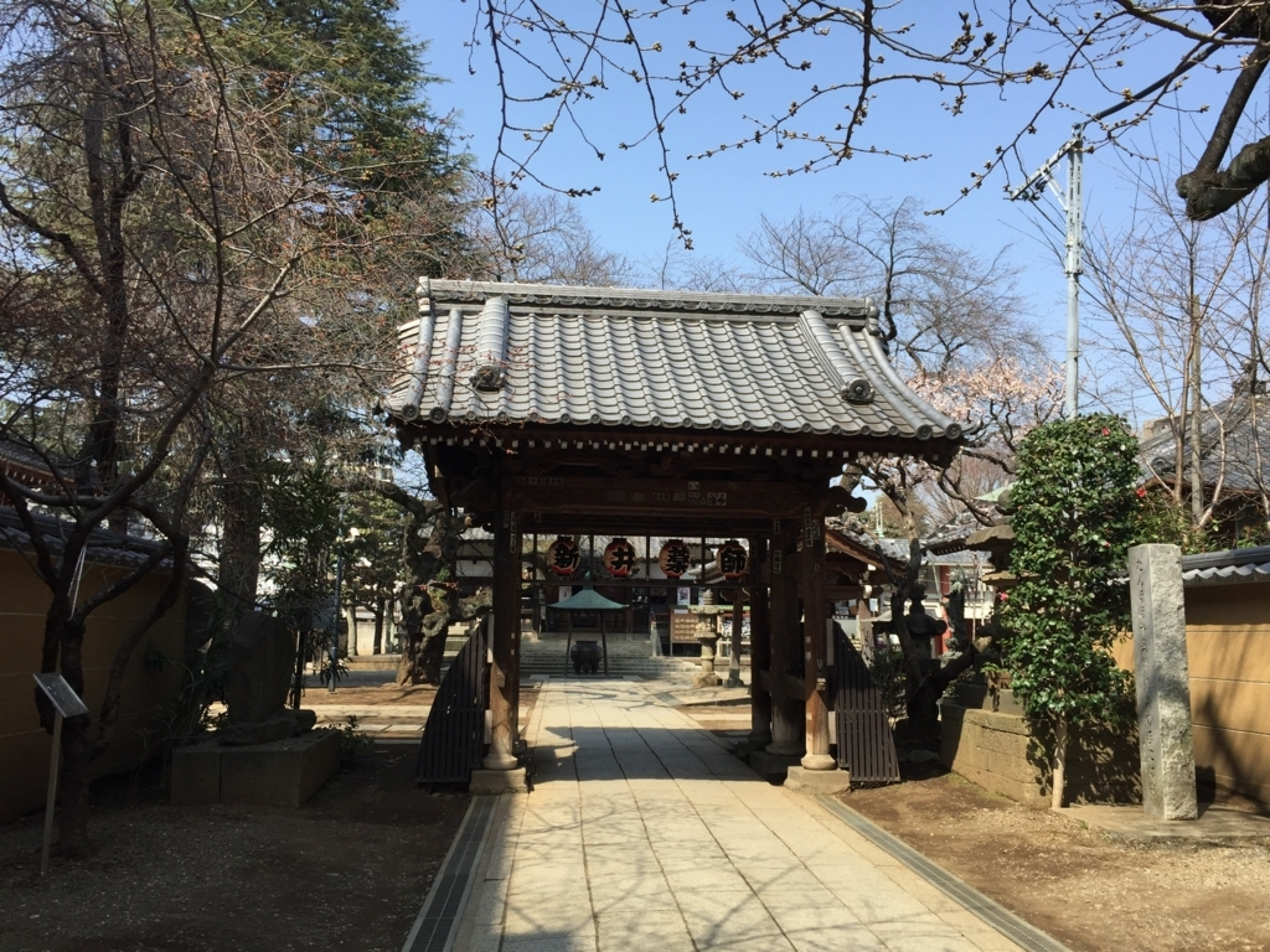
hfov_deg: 61.7
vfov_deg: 48.2
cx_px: 635
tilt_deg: +8.2
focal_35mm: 29
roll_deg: -2.2
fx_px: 1064
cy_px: 476
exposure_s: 1/1130
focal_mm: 4.15
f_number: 2.2
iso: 32
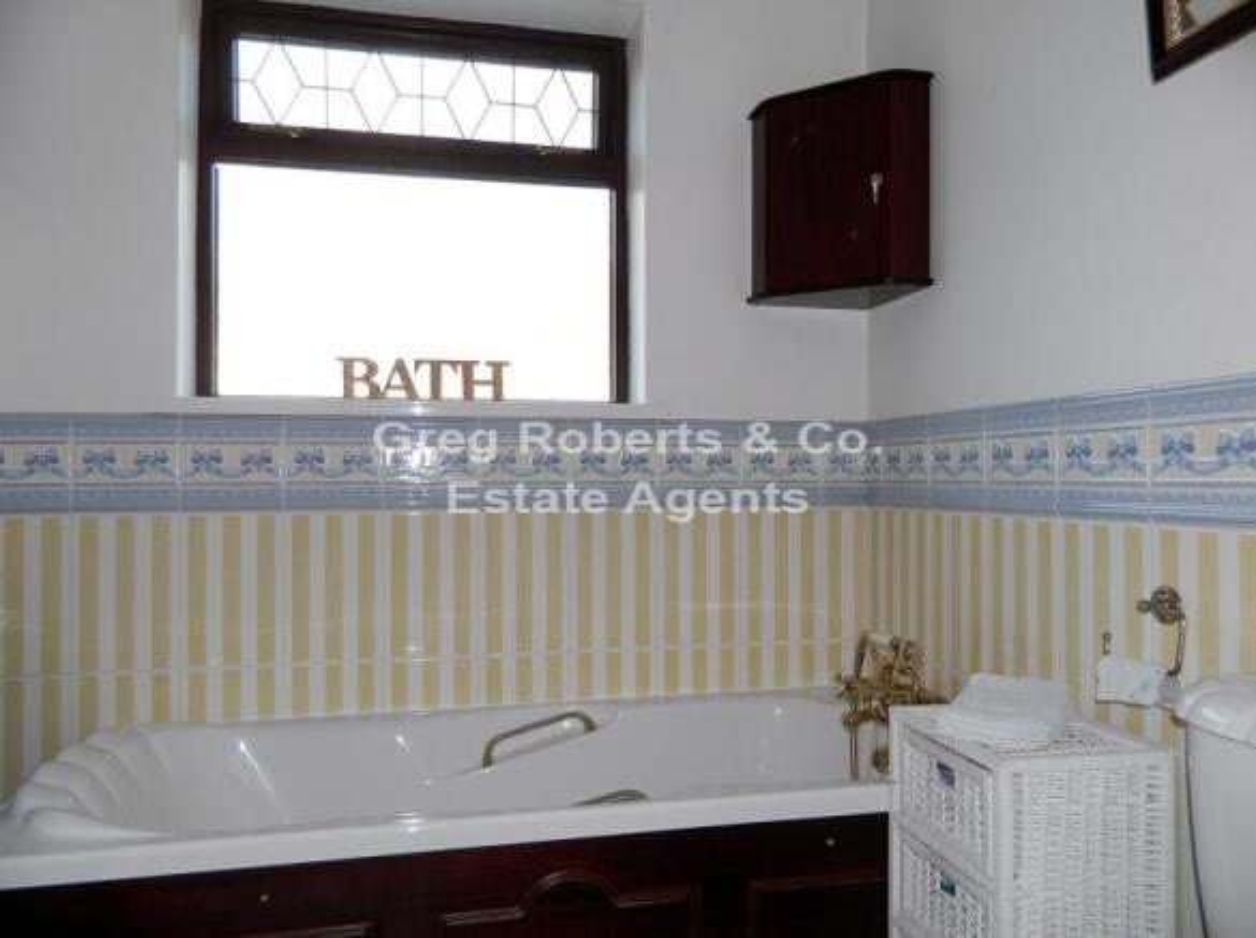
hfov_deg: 69.5
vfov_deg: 54.8
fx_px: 906
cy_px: 469
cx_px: 628
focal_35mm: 25
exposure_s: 1/100
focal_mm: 4.5
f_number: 3.1
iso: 80
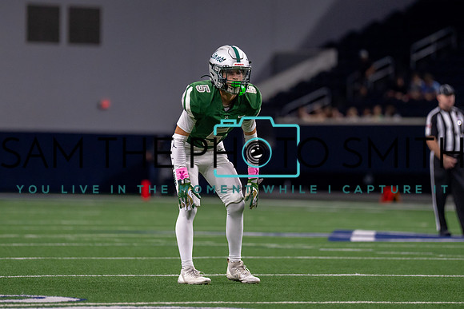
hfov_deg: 6.8
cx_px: 223
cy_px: 127
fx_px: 3902
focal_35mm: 303
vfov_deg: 4.5
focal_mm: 200
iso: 2000
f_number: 2.8
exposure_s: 1/1000
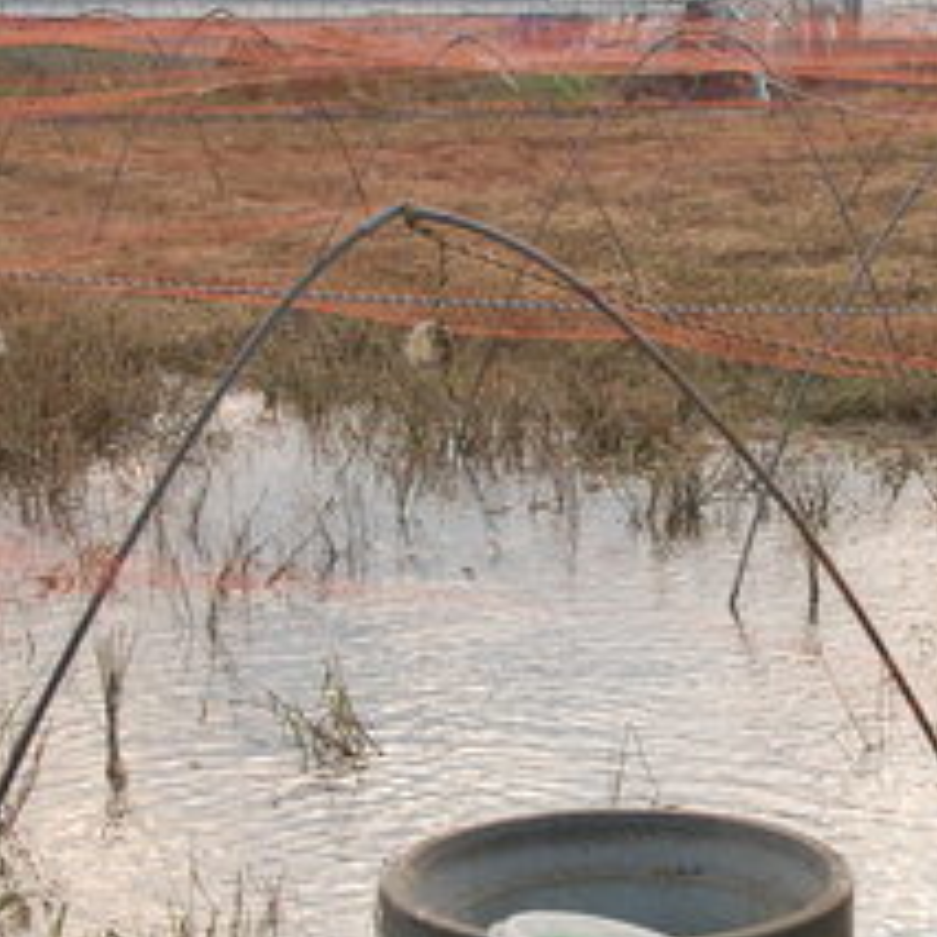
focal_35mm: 115
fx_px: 3522
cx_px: 906
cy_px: 541
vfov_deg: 15.1
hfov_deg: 14.9
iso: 200
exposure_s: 1/100
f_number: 5
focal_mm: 24
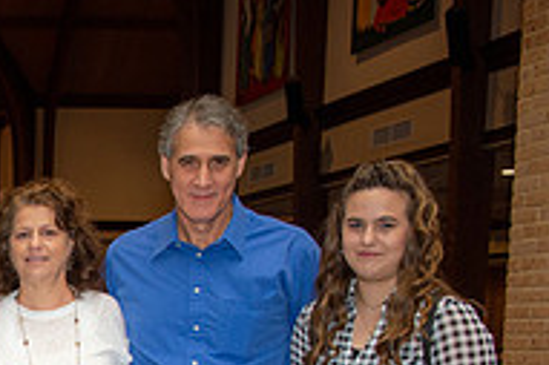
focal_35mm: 85
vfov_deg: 15.2
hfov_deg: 21.1
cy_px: 483
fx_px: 1295
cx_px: -218
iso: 1250
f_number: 5.6
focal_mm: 28
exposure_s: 1/160
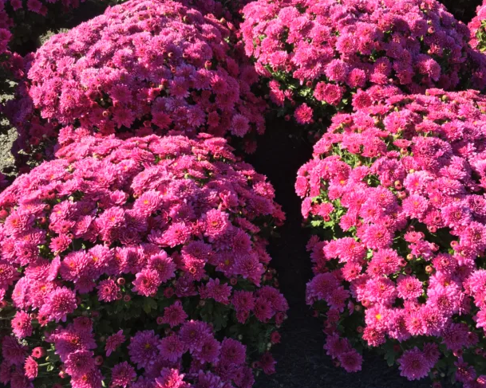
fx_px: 446
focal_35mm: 31
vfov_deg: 47.1
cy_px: 191
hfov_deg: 57.1
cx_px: 264
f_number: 2.2
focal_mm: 4.2
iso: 25
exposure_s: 1/390
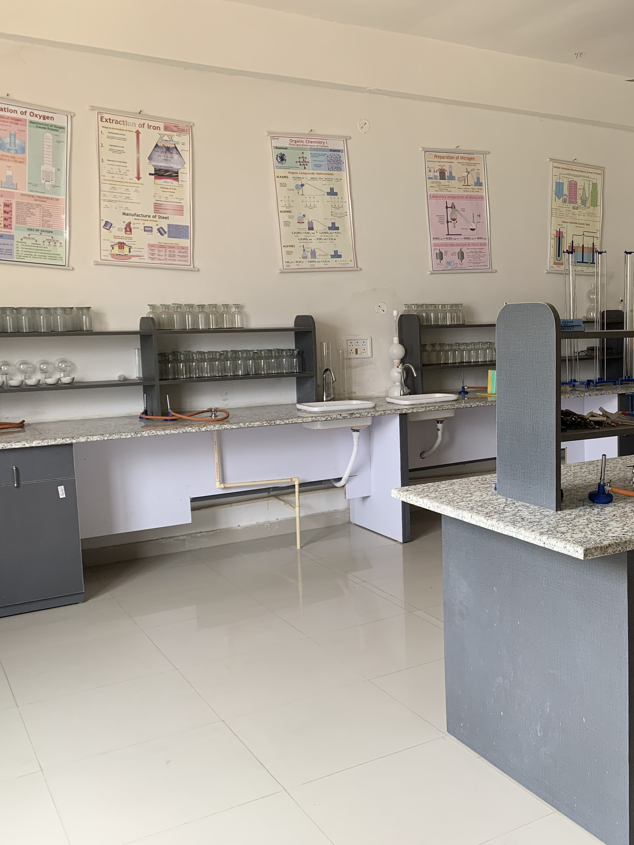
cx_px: 494
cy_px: 420
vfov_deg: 52.6
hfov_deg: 39.3
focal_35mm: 35
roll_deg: +1.5
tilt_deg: -8.1
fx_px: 855
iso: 64
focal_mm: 4.25
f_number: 1.8
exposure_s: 1/121
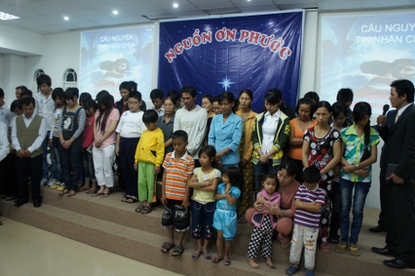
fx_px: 311
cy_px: 138
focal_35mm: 27
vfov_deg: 47.9
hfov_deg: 67.4
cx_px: 208
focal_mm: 18
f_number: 3.5
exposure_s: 1/30
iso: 320
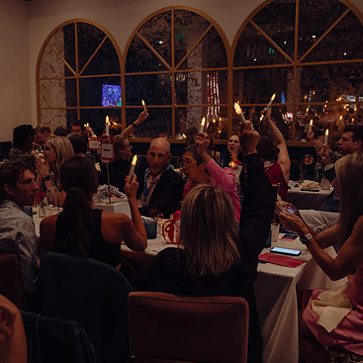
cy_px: 183
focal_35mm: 43
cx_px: 134
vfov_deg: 39.2
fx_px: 510
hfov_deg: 38.9
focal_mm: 32
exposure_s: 1/200
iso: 3200
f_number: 4
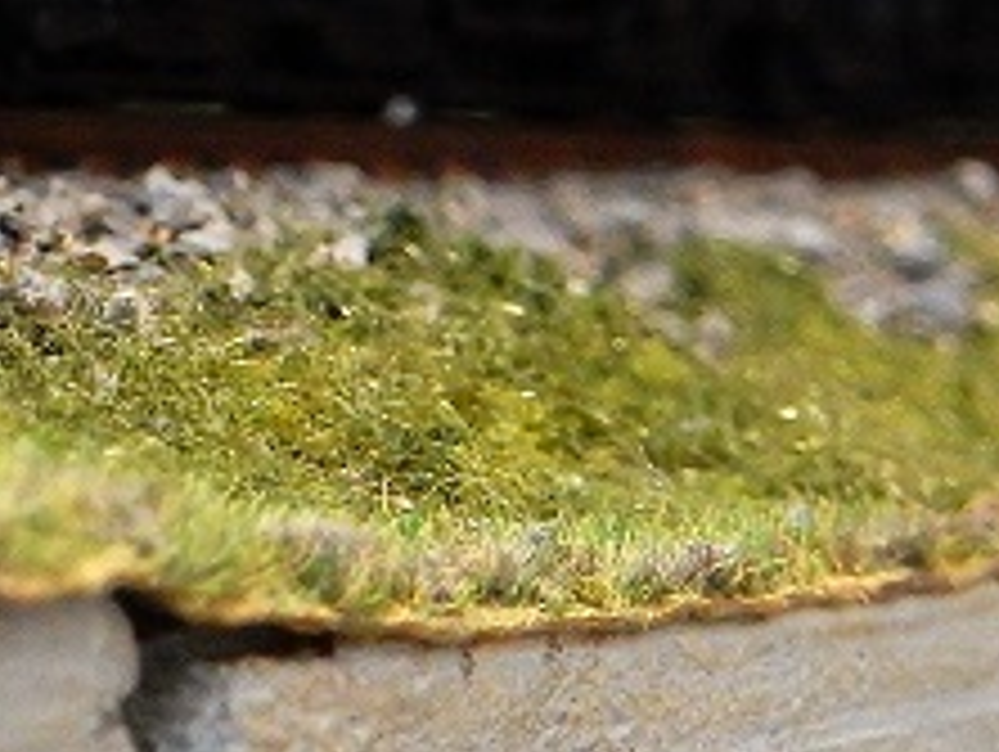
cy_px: -263
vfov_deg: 7.8
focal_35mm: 189
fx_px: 5460
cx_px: 54
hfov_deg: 10.4
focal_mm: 10.7
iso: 800
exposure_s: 1/20
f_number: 4.5
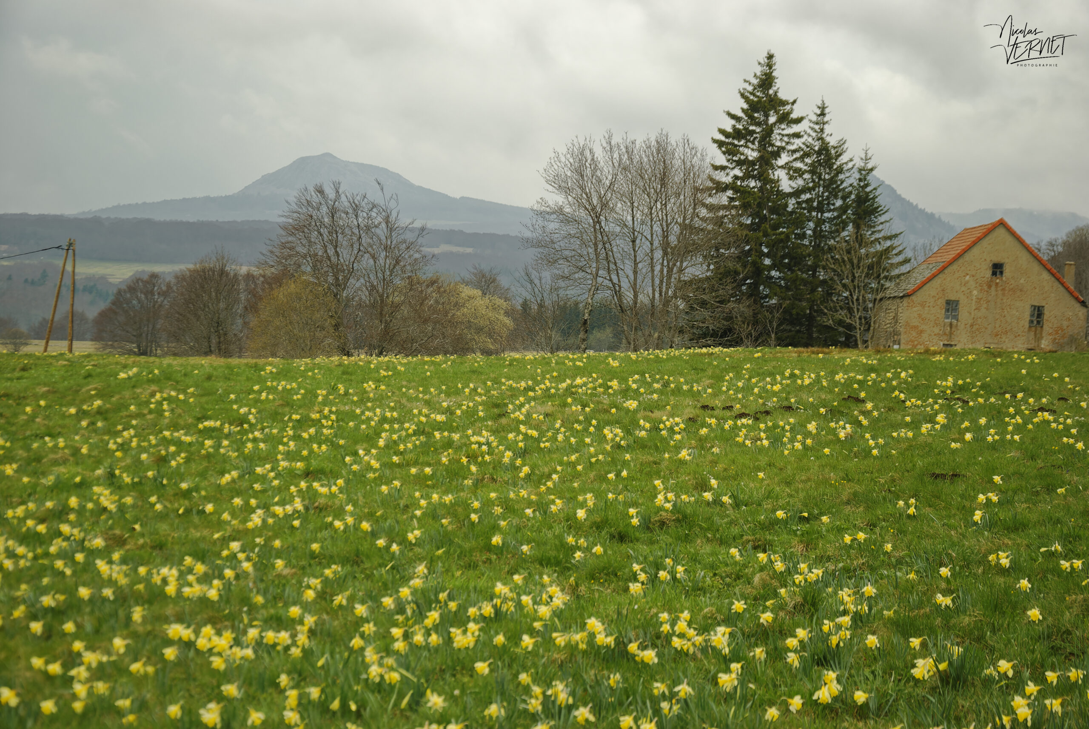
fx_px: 2362
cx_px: 544
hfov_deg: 26.0
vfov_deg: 17.5
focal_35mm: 78
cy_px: 364
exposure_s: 1/125
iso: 125
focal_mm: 52
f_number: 5.6
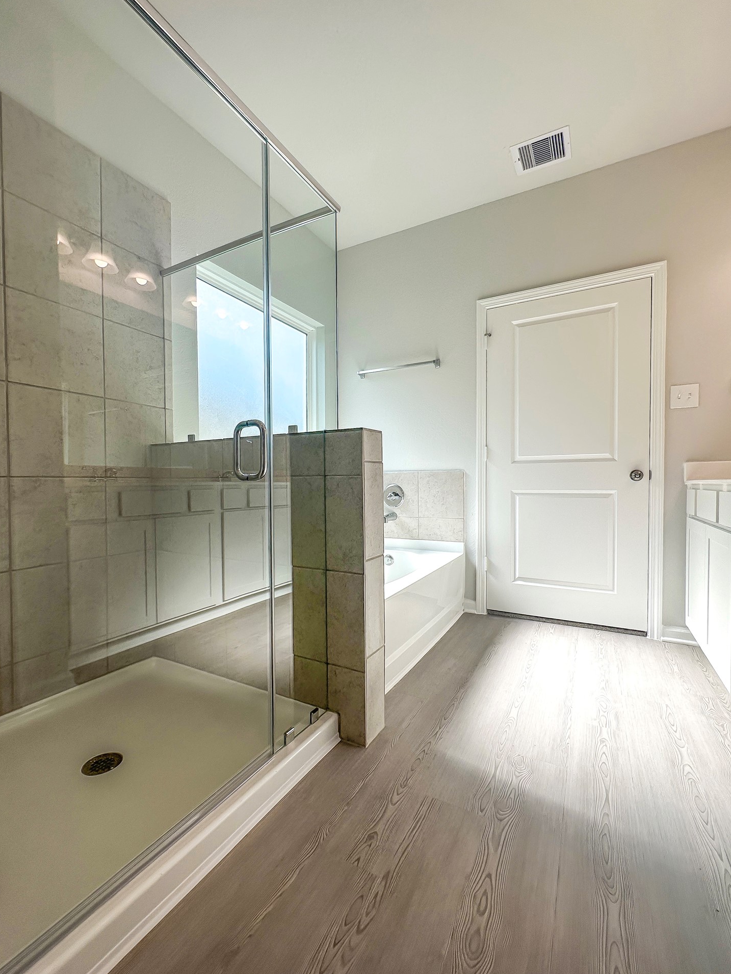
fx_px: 422
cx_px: 368
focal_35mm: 15
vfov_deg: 98.2
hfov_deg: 81.8
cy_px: 491
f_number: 2.2
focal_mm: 2.22
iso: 40
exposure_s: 1/375
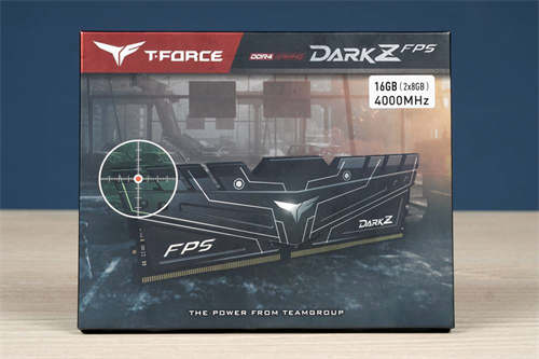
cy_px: 180
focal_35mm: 105
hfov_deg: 19.5
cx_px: 270
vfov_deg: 13.0
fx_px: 1571
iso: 100
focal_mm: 70
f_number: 11
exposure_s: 1/160
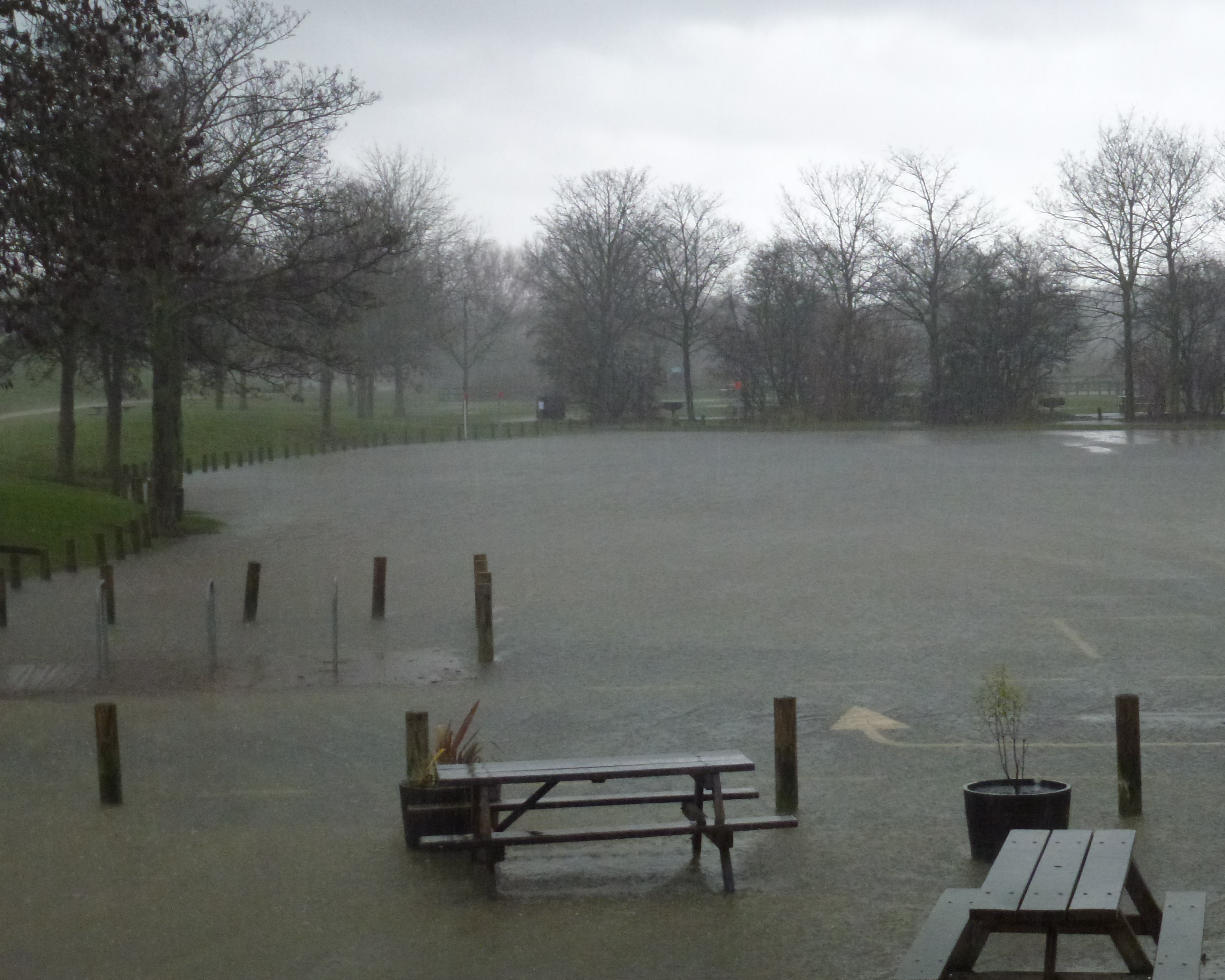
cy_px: 488
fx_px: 2429
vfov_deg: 22.8
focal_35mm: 67
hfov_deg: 28.3
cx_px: 687
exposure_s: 1/80
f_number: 4.5
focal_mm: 10.9
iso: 400
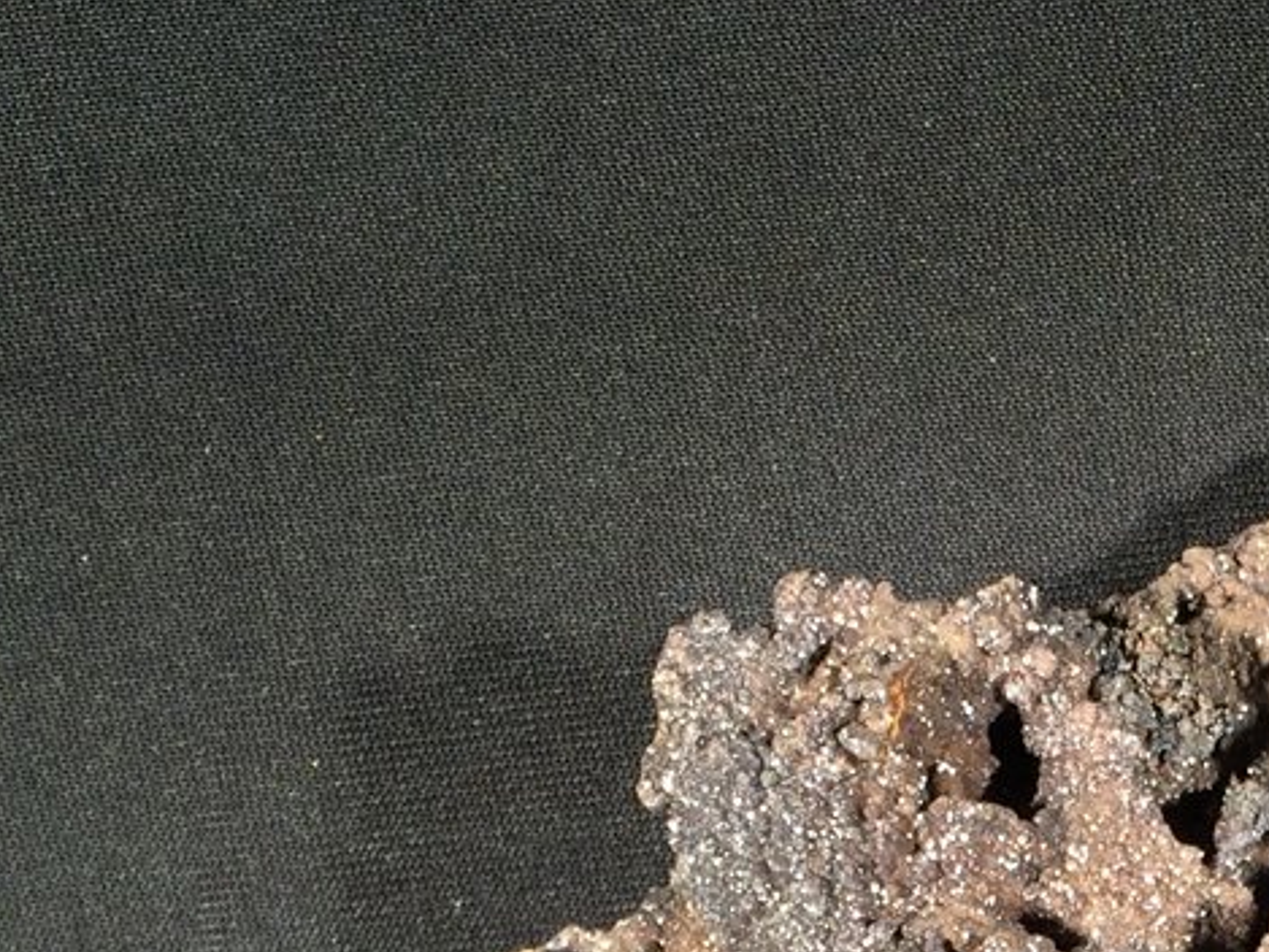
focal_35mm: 99
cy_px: 1417
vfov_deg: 14.0
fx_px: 3630
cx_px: 1485
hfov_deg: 18.8
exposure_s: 1/30
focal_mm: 4.15
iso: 50
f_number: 2.2
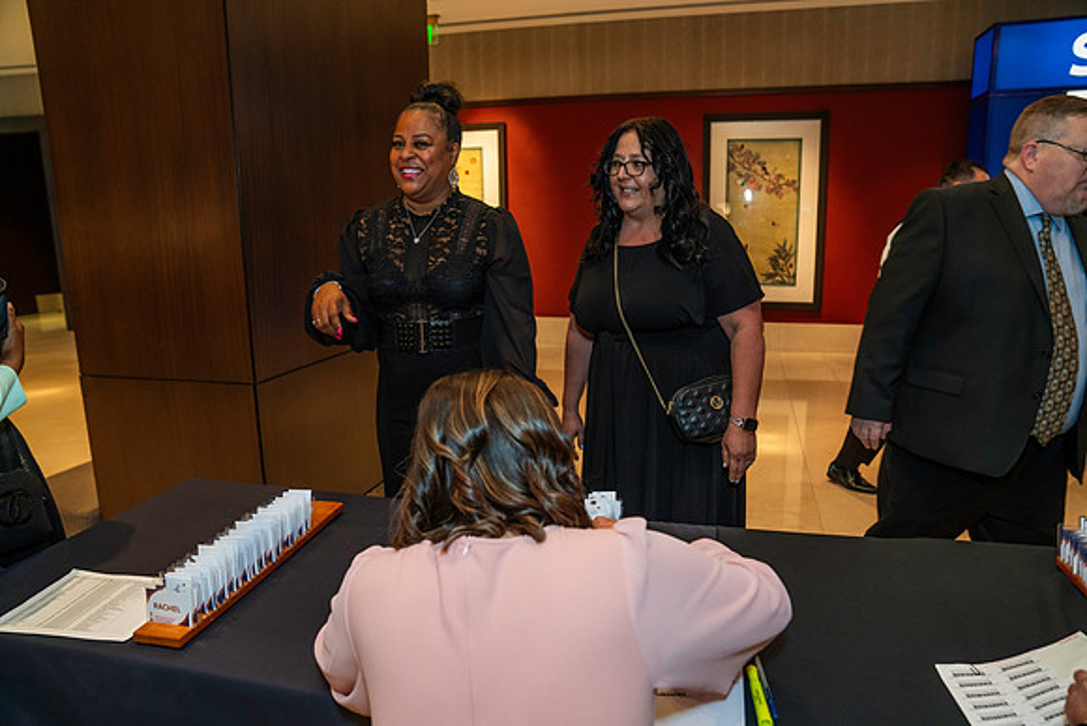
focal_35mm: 24
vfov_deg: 53.2
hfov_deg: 73.7
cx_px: 544
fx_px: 725
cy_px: 363
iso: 2000
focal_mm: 24
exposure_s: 1/125
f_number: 3.5
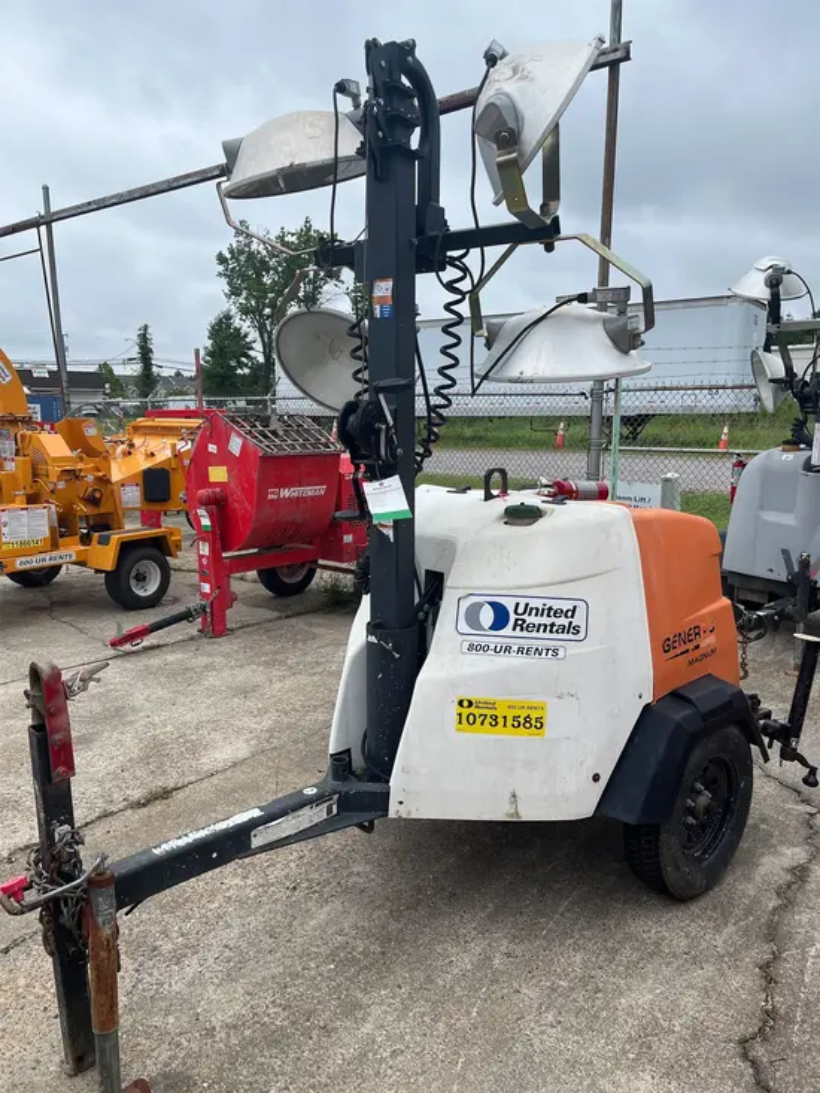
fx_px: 821
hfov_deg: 53.1
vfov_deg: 67.3
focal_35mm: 26
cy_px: 546
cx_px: 410
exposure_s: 1/2358
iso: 50
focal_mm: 5.1
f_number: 1.6
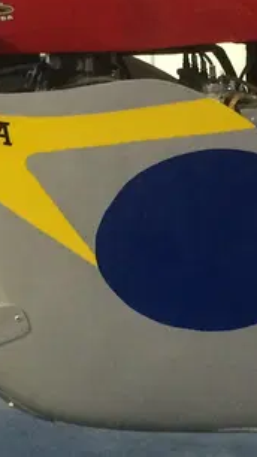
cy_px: 209
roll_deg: -2.2
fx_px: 1503
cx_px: 146
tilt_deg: -11.9
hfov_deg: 9.8
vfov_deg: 17.3
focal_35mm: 124
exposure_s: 1/30
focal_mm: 4.15
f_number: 2.2
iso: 250
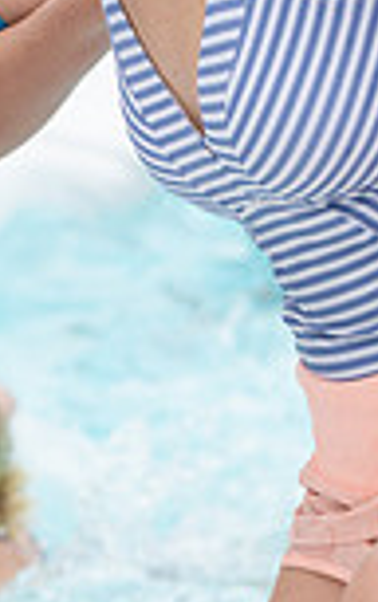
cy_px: 101
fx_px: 4931
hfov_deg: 4.4
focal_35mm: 300
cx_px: -194
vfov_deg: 7.0
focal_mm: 70
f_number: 3.2
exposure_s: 1/800
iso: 110
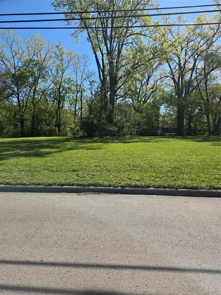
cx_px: 110
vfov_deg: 73.9
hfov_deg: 58.9
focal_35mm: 23
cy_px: 148
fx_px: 196
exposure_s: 1/2921
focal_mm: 5.4
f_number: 1.8
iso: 40
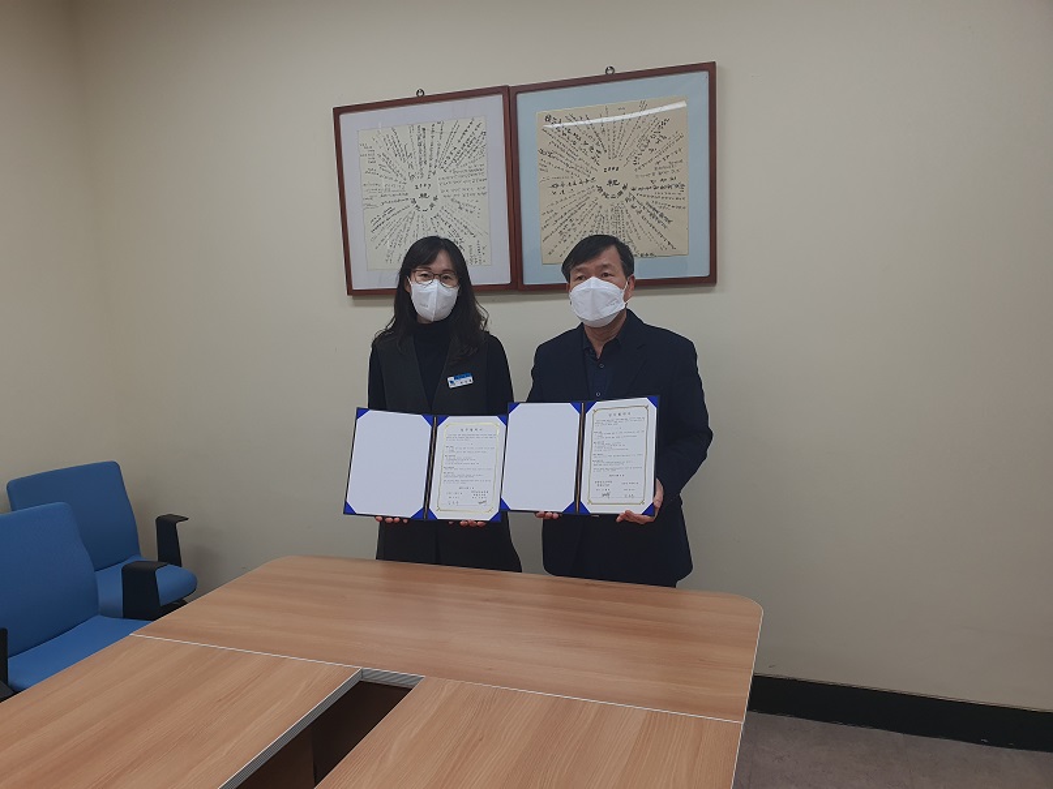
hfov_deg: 67.3
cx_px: 526
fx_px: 791
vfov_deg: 53.1
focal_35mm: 26
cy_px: 394
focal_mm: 4.3
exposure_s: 1/120
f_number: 2.4
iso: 64
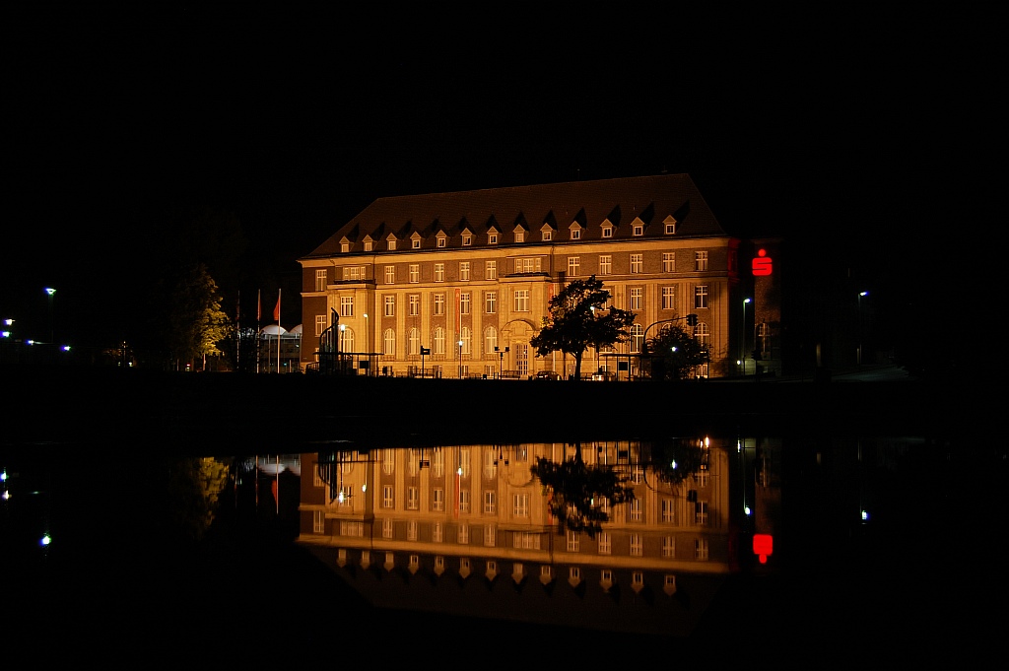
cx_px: 504
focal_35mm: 46
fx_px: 1302
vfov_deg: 28.9
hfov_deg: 42.4
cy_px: 336
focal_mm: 31
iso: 200
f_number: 5.6
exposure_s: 1/2.5
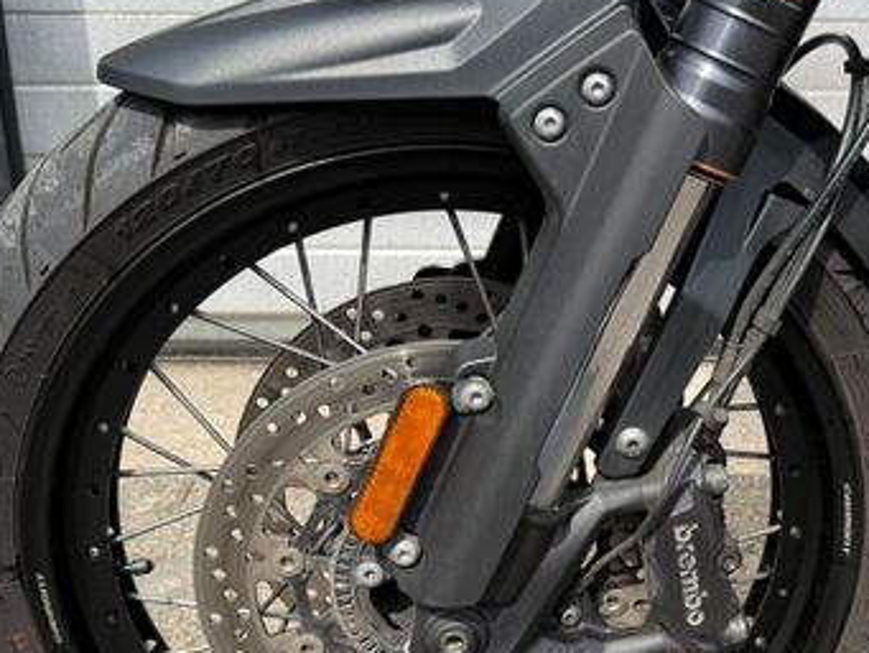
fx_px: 1130
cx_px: 520
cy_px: 416
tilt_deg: -21.1
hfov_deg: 41.9
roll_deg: -1.0
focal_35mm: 45
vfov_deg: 32.0
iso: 100
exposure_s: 1/2703
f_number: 1.78
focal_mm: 6.76
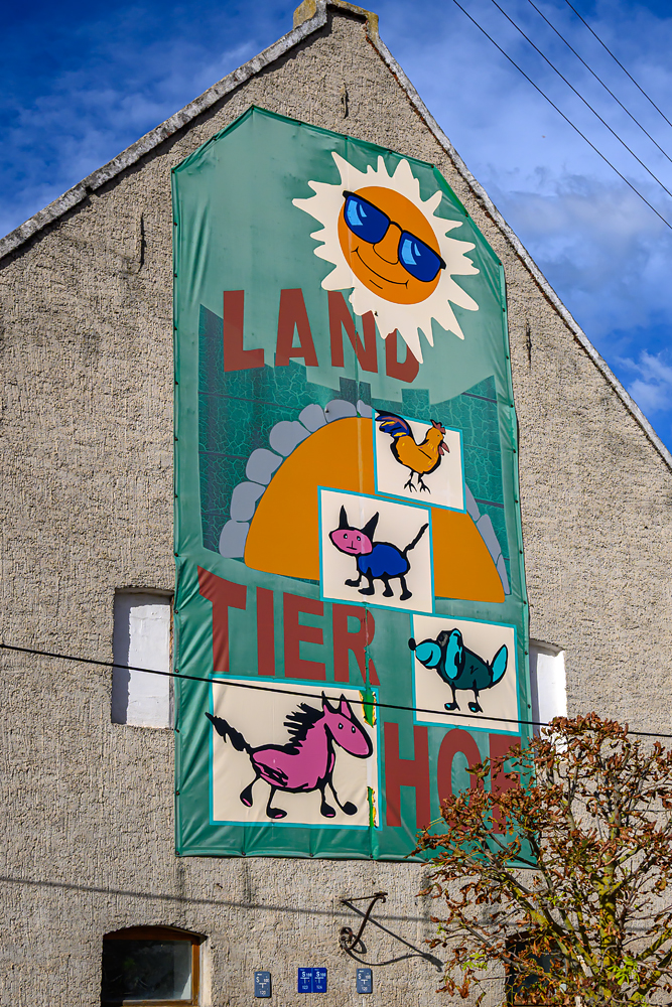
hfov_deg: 29.4
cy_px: 504
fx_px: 1280
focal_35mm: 46
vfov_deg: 43.0
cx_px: 336
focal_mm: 30.5
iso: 200
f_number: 8
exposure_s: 1/3000
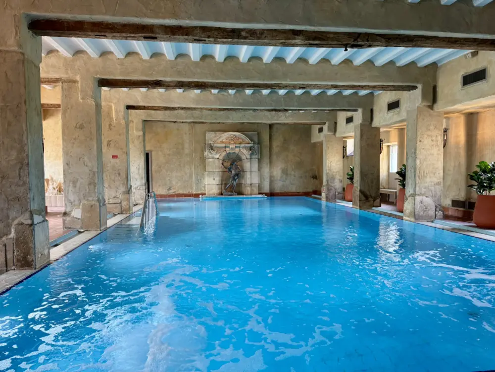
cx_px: 248
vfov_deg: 56.8
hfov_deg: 71.6
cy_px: 186
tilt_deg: -2.5
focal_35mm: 24
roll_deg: +0.6
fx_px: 343
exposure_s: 1/50
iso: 200
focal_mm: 6.76
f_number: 1.78
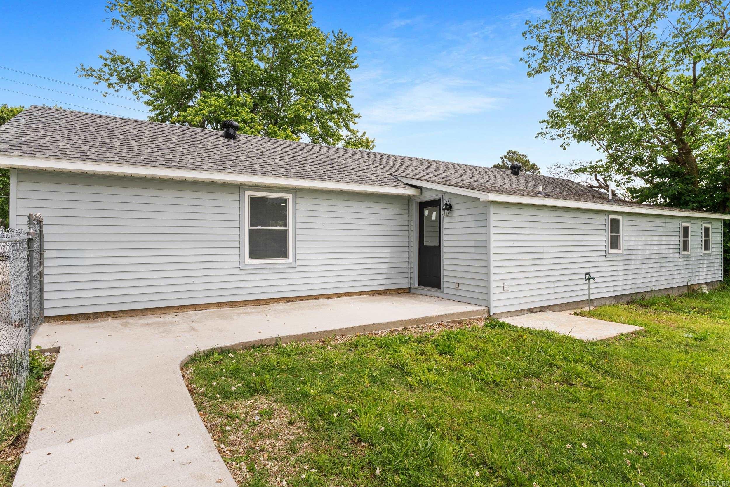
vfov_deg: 66.5
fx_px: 371
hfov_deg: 89.1
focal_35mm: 18
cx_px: 365
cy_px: 244
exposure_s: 1/160
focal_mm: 12.2
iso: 200
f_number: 9
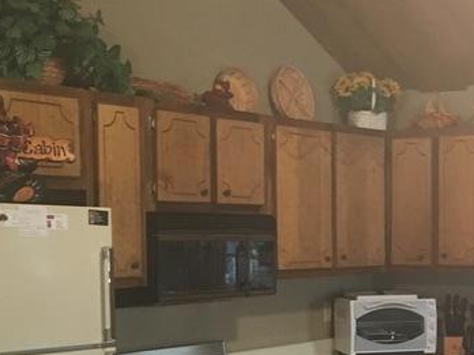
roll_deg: +0.8
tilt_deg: -2.3
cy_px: 287
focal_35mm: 84
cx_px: 471
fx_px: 1150
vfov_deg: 17.4
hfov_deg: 22.4
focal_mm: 4.15
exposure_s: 1/24
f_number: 2.2
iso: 200
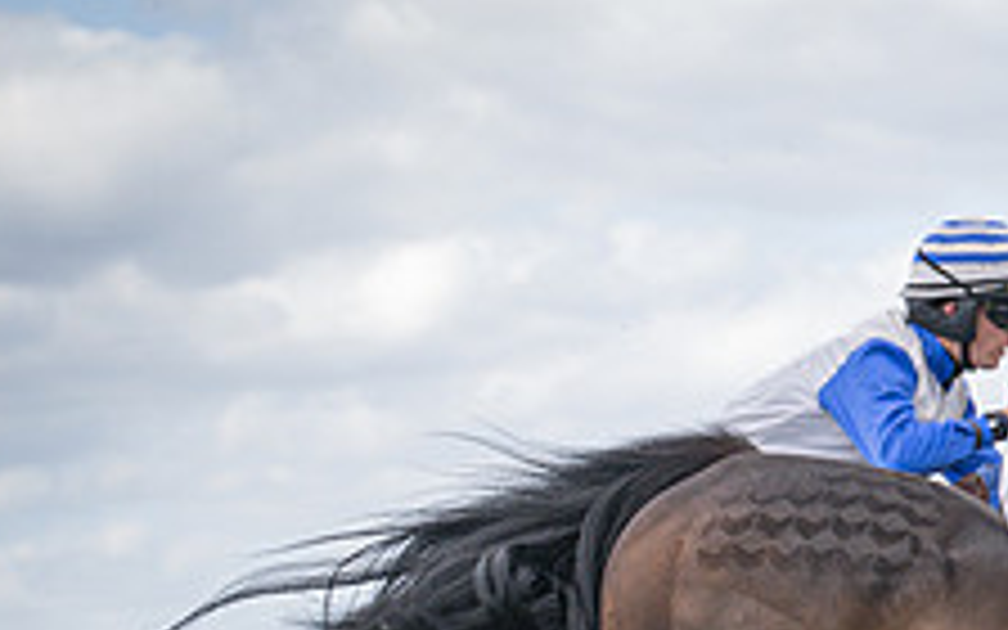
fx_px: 7060
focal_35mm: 257
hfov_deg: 8.1
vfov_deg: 5.1
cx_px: 1186
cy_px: 878
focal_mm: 70
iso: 400
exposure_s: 1/1600
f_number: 4
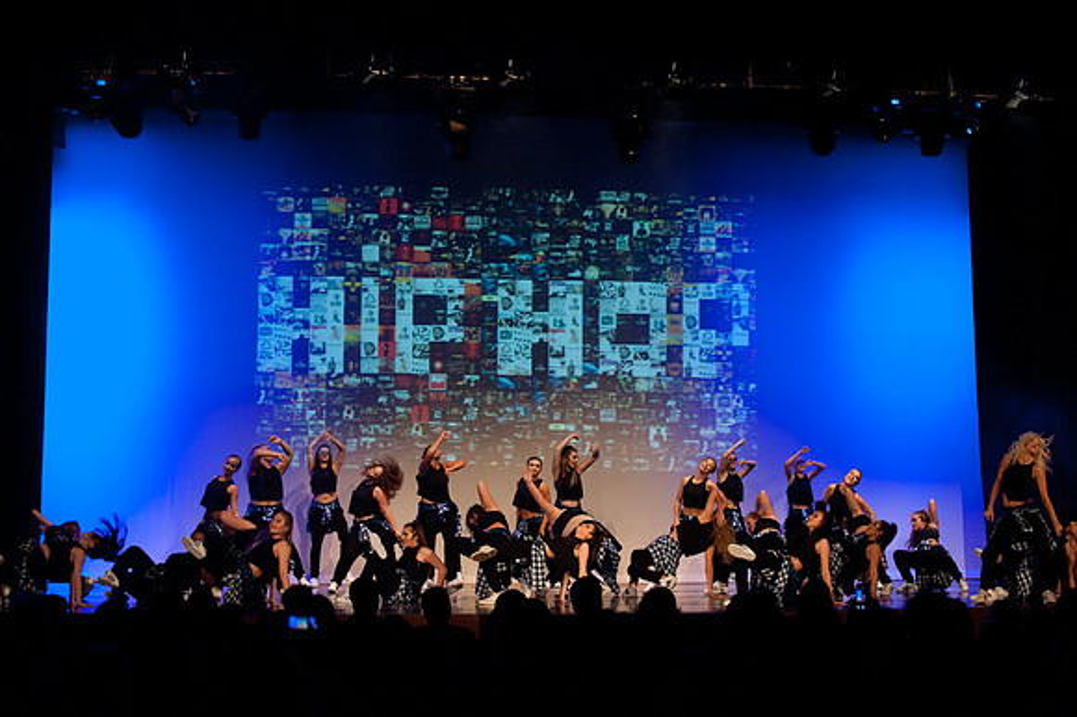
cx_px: 538
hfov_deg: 28.9
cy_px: 358
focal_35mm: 70
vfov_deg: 19.4
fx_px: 2093
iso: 3200
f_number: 4
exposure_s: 1/200
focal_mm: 70
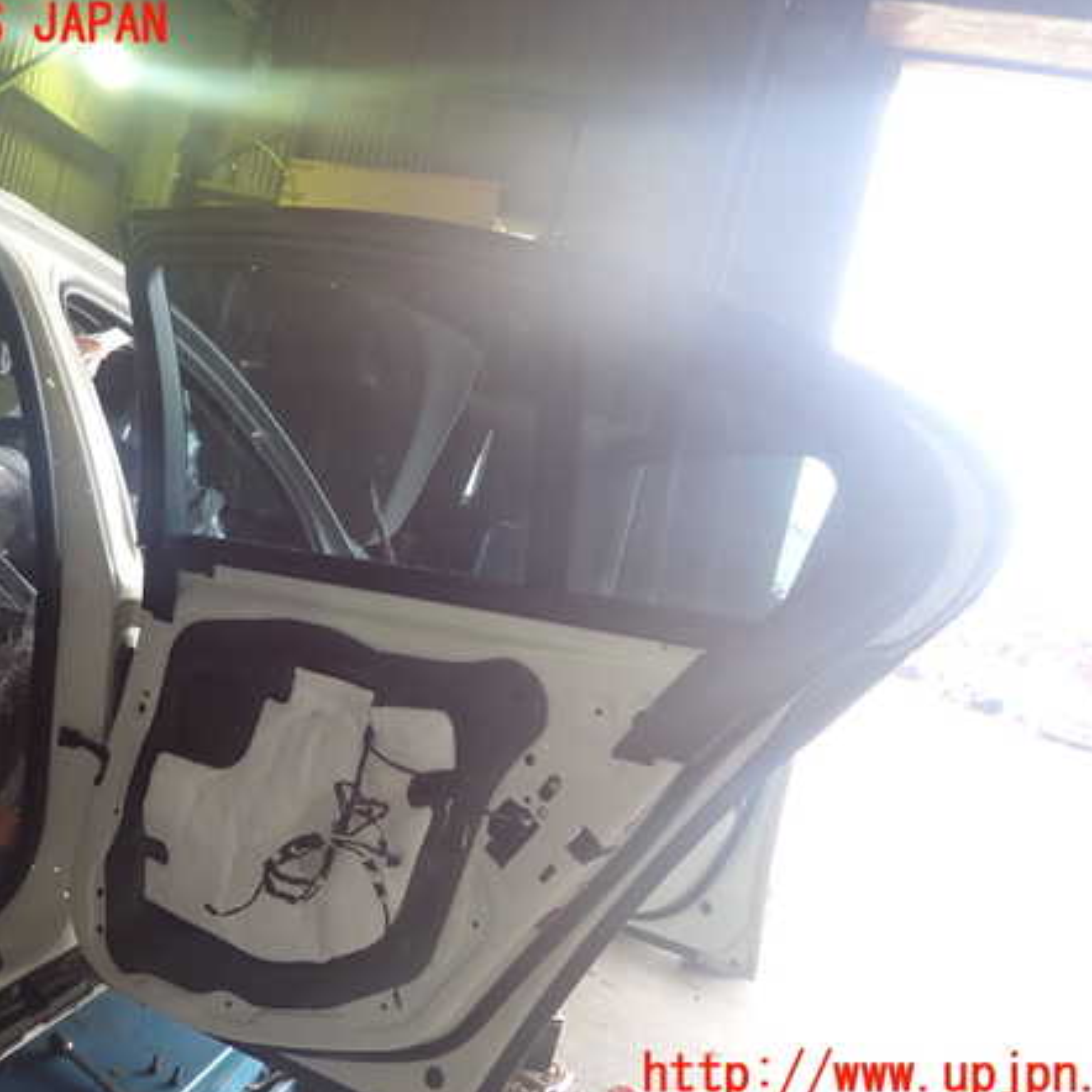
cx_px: 460
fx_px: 1071
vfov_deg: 54.0
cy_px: 551
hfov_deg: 53.8
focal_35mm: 30
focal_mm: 4.5
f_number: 2
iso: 160
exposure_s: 1/60
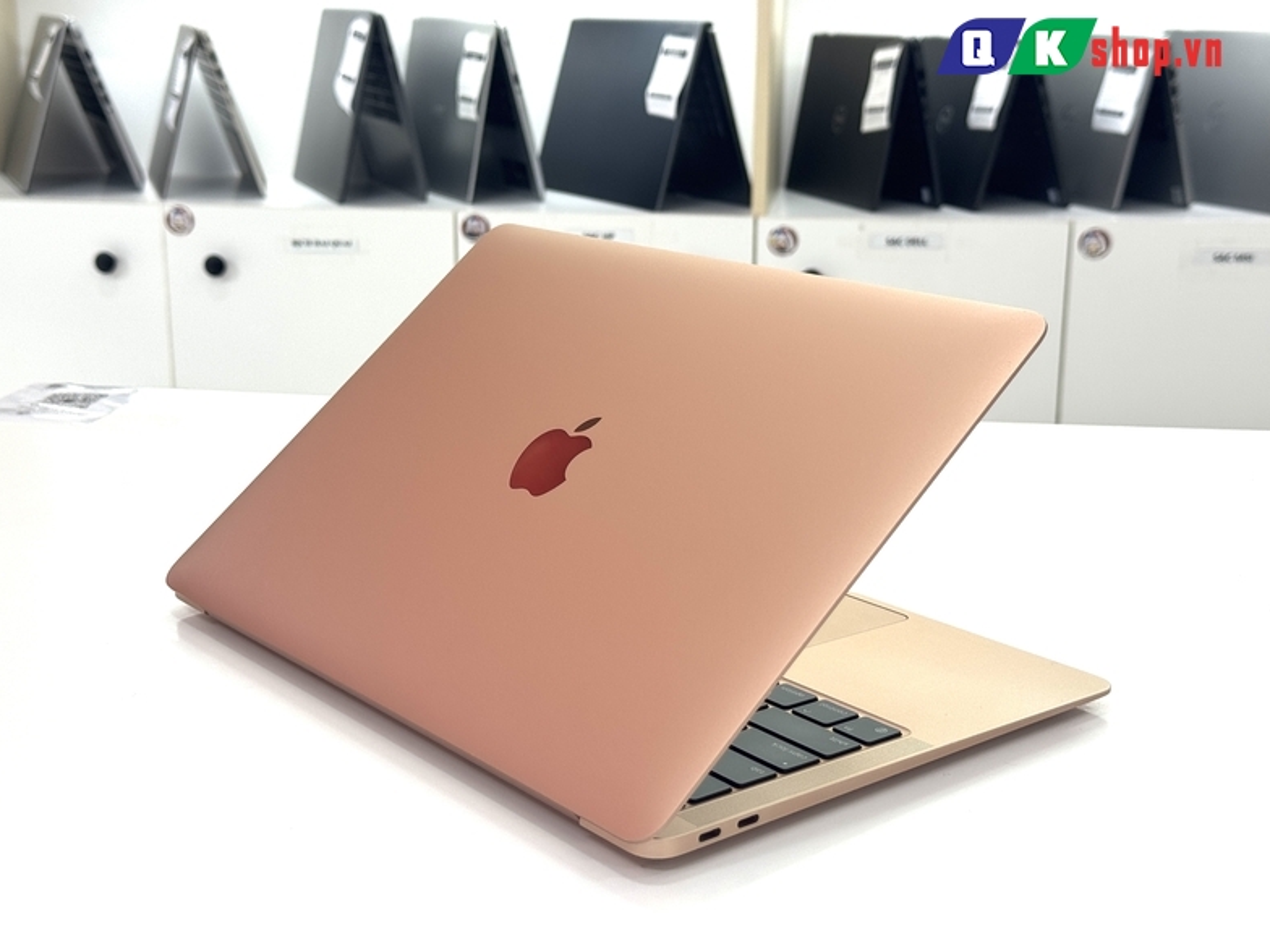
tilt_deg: -15.2
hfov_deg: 38.9
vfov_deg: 29.7
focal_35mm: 49
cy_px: 476
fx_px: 1798
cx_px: 627
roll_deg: +0.5
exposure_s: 1/121
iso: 50
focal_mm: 6.76
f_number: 1.78
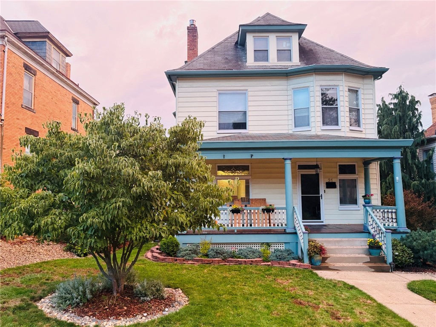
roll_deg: +0.7
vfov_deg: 53.1
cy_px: 164
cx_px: 218
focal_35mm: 26
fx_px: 327
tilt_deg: +5.7
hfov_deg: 67.3
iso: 250
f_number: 1.6
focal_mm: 5.96
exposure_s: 1/60
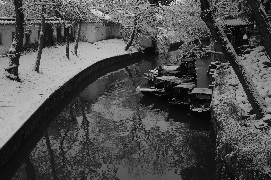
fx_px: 324
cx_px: 136
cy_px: 90
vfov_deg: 31.2
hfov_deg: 45.4
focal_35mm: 43
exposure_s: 1/350
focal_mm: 28.9
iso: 1250
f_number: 13
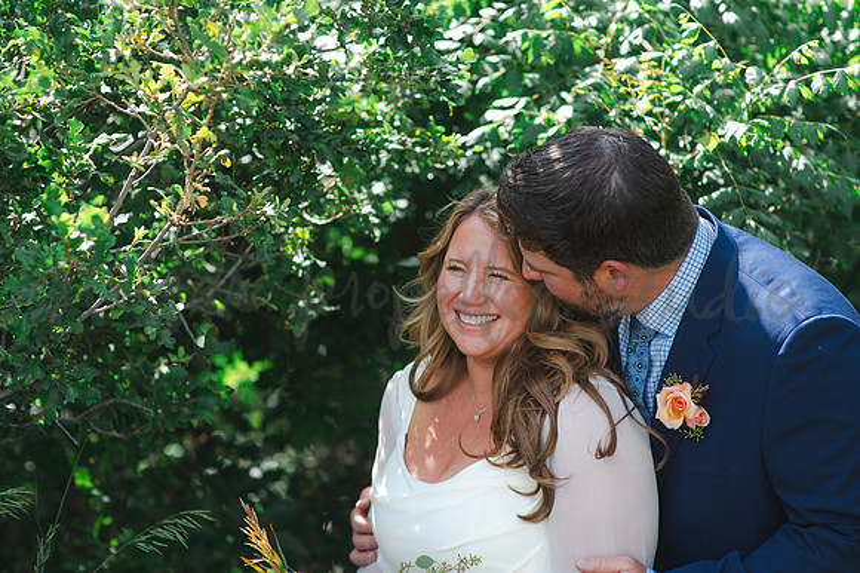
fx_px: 2055
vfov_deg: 15.9
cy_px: 286
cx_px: 430
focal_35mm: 86
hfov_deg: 23.6
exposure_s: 1/250
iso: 100
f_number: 2.8
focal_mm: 85
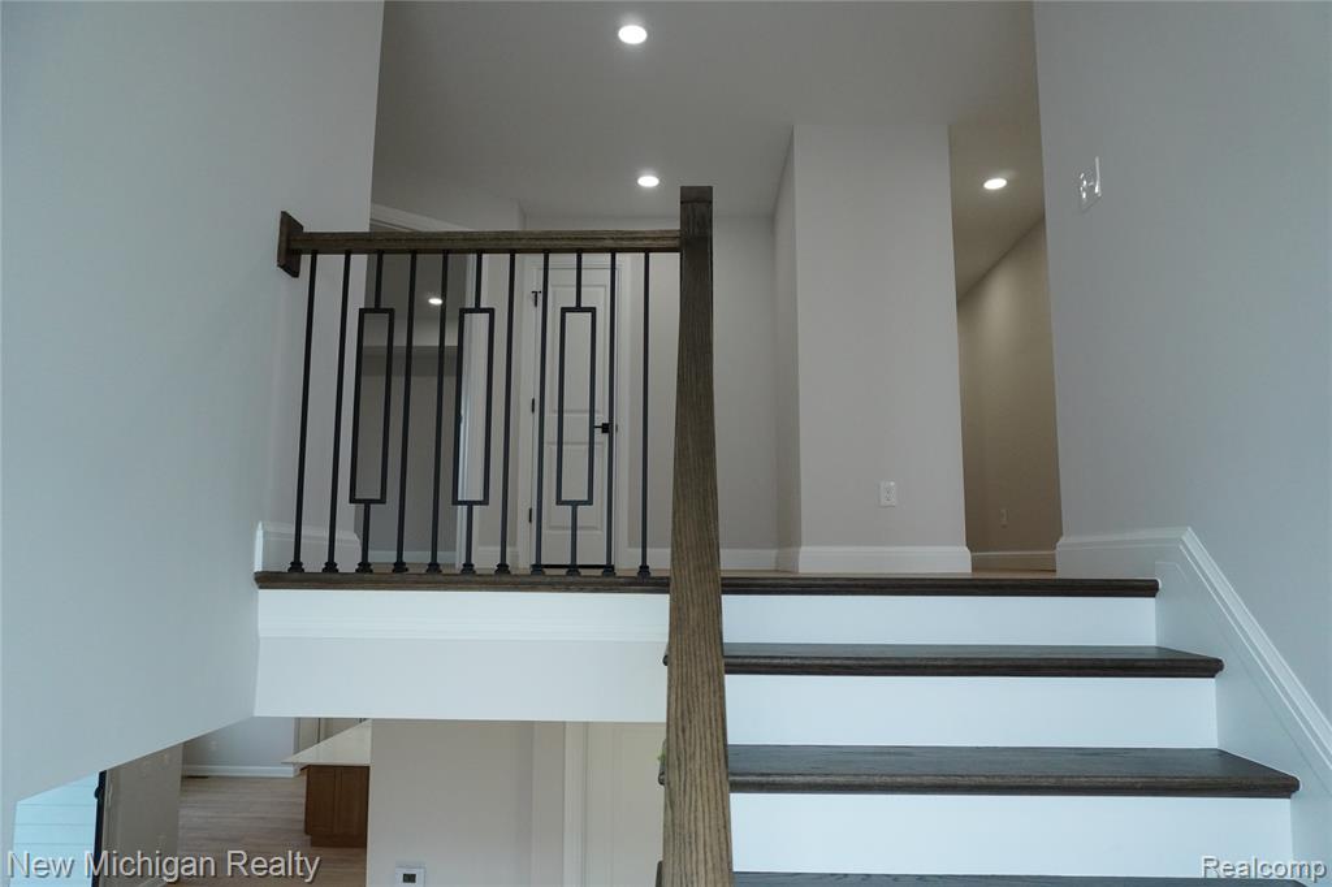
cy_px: 444
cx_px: 666
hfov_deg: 73.8
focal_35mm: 24
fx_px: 888
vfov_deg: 53.1
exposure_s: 1/400
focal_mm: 16
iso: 1600
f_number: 5.6
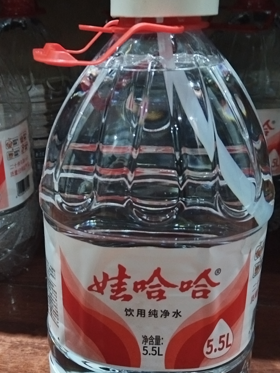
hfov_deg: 40.1
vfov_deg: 52.6
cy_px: 202
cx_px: 90
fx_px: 378
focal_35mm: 35
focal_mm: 5.52
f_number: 1.9
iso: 8810
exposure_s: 1/14.3
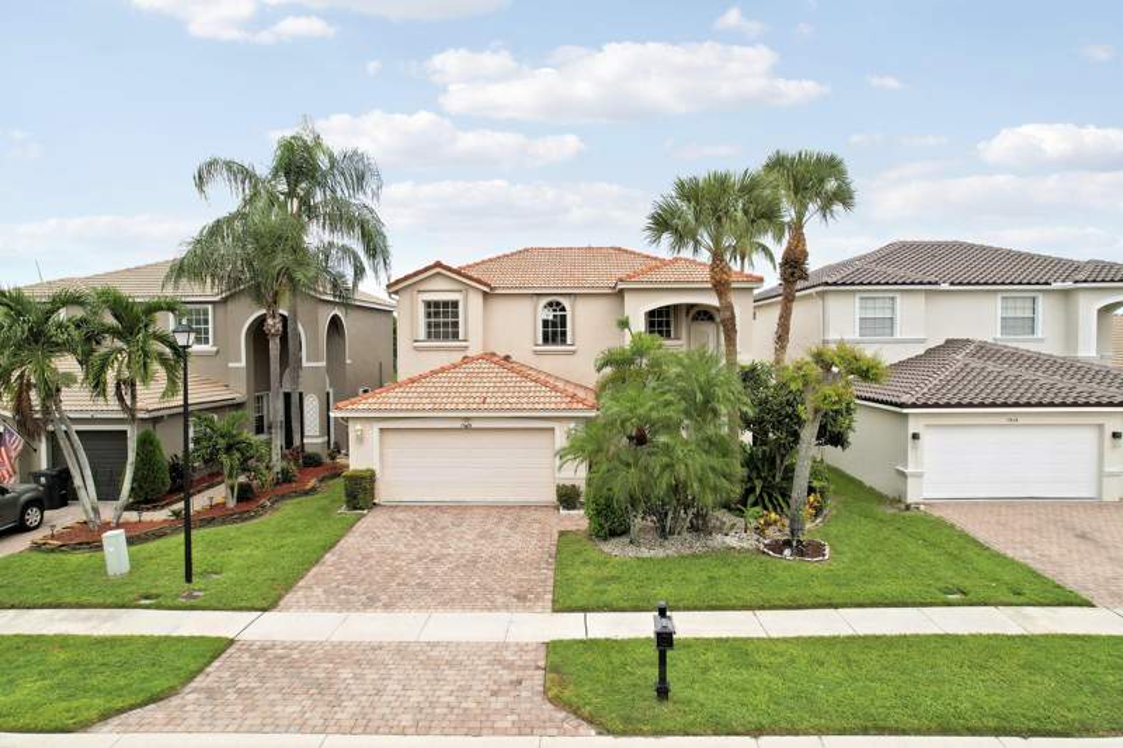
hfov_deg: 78.6
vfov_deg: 57.2
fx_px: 686
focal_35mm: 22
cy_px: 374
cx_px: 562
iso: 100
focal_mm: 8.38
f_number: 2.8
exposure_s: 1/30
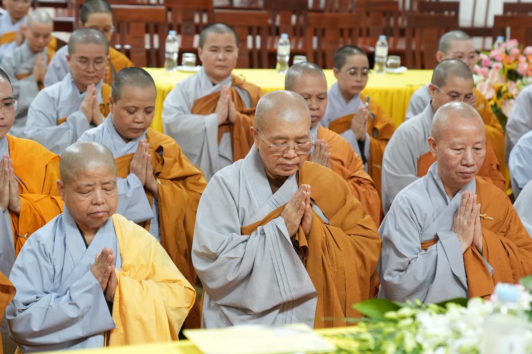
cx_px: 266
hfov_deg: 23.1
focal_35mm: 88
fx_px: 1300
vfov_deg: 15.5
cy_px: 177
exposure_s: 1/100
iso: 2000
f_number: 2.8
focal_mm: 59
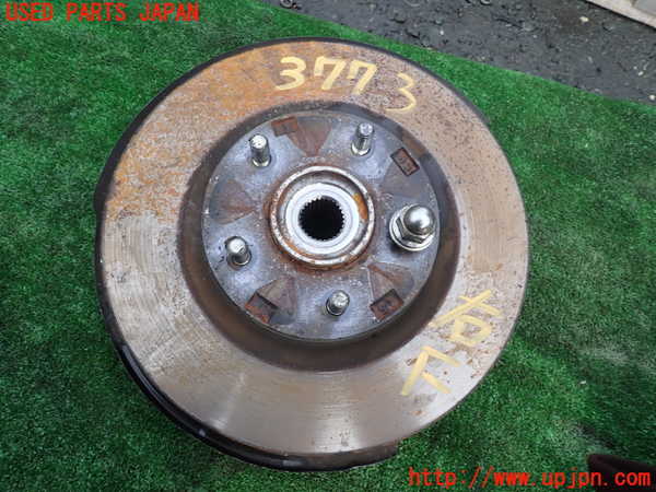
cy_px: 246
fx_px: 474
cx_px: 328
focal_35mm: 25
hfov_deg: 69.4
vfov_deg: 54.9
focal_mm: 4.5
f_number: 2.8
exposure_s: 1/500
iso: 100
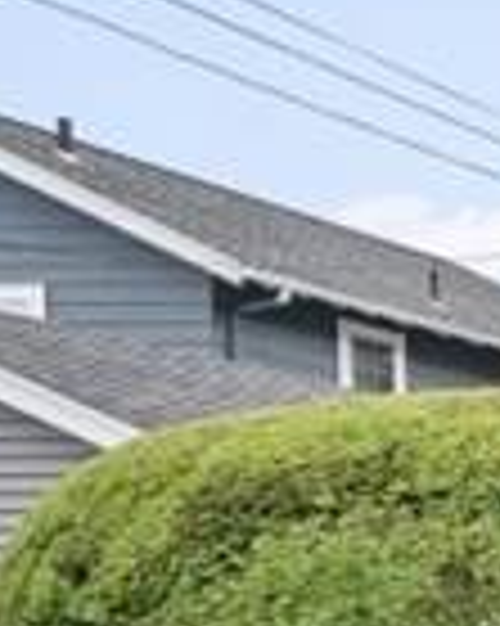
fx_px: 1926
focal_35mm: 104
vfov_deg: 18.4
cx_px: 2005
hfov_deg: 8.1
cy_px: 462
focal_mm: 15
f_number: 8
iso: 100
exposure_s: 1/160
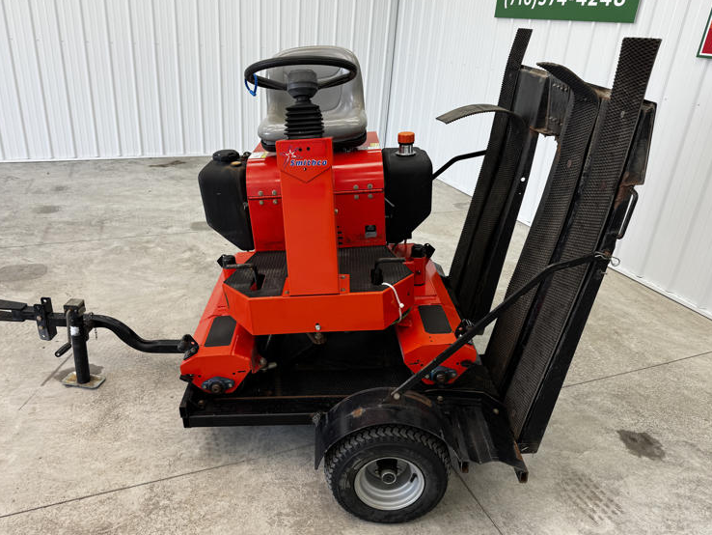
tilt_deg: -24.4
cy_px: 253
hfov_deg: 67.2
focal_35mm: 26
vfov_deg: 53.1
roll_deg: -3.4
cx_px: 329
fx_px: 535
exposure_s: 1/120
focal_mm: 6.76
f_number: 1.78
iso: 64
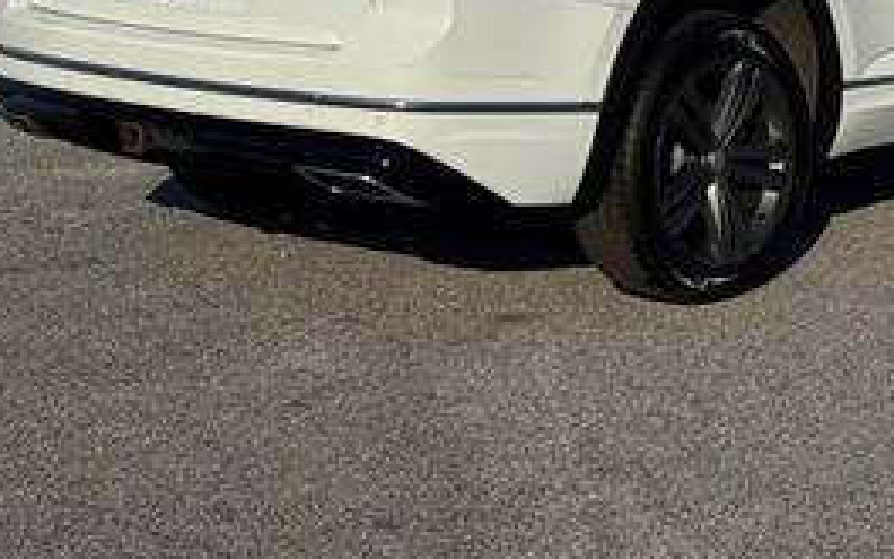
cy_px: -51
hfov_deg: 21.2
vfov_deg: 13.2
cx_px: 670
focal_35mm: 97
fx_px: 2363
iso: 64
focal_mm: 6.76
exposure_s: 1/10526
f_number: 1.78
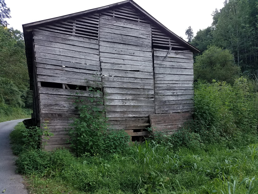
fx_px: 194
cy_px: 97
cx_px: 129
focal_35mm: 26
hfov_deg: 67.3
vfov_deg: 53.1
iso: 40
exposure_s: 1/150
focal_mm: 4.2
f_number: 1.7
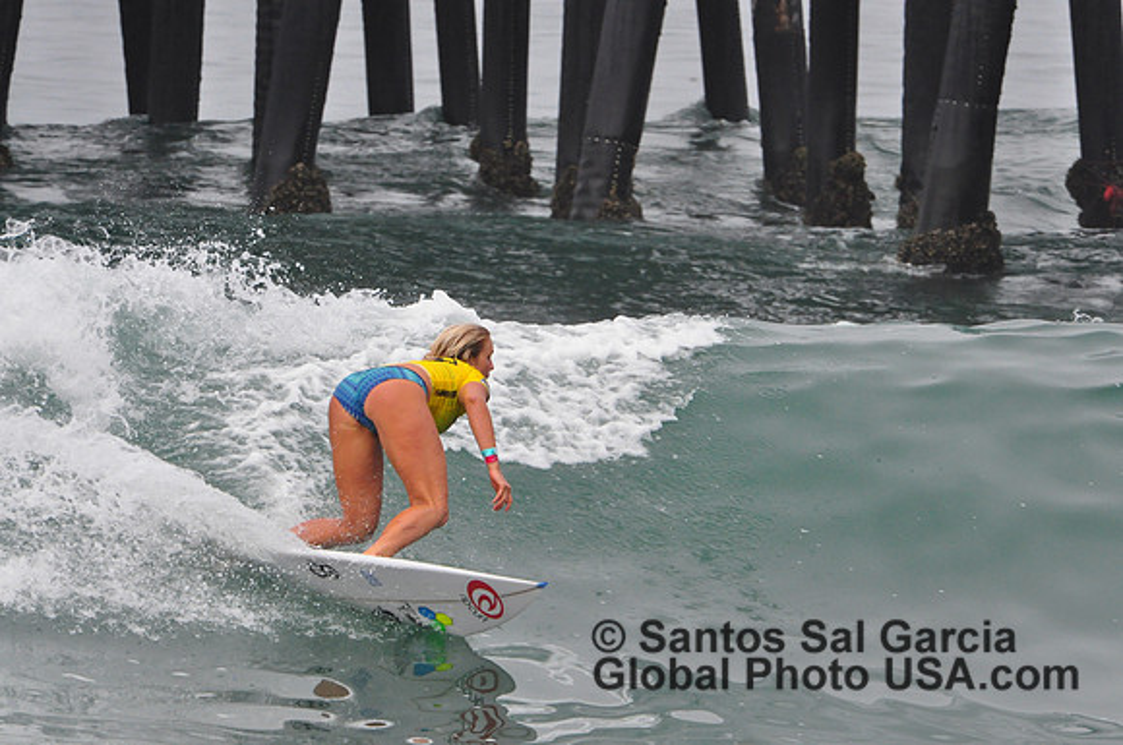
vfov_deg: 1.7
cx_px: 562
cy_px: 372
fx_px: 25699
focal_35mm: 825
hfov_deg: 2.5
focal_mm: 550
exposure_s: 1/640
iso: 1250
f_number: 18
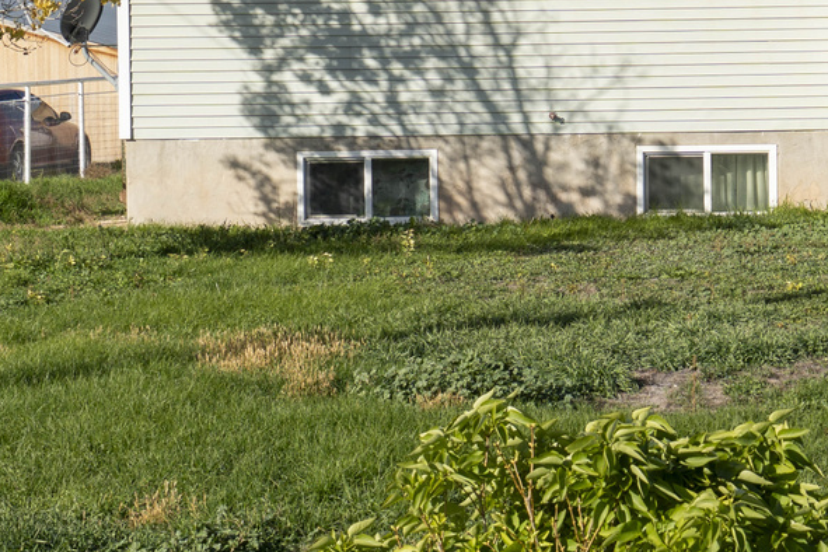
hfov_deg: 19.1
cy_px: 142
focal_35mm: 104
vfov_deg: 13.1
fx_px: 2392
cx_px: 834
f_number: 8
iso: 100
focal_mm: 30
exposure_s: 1/200
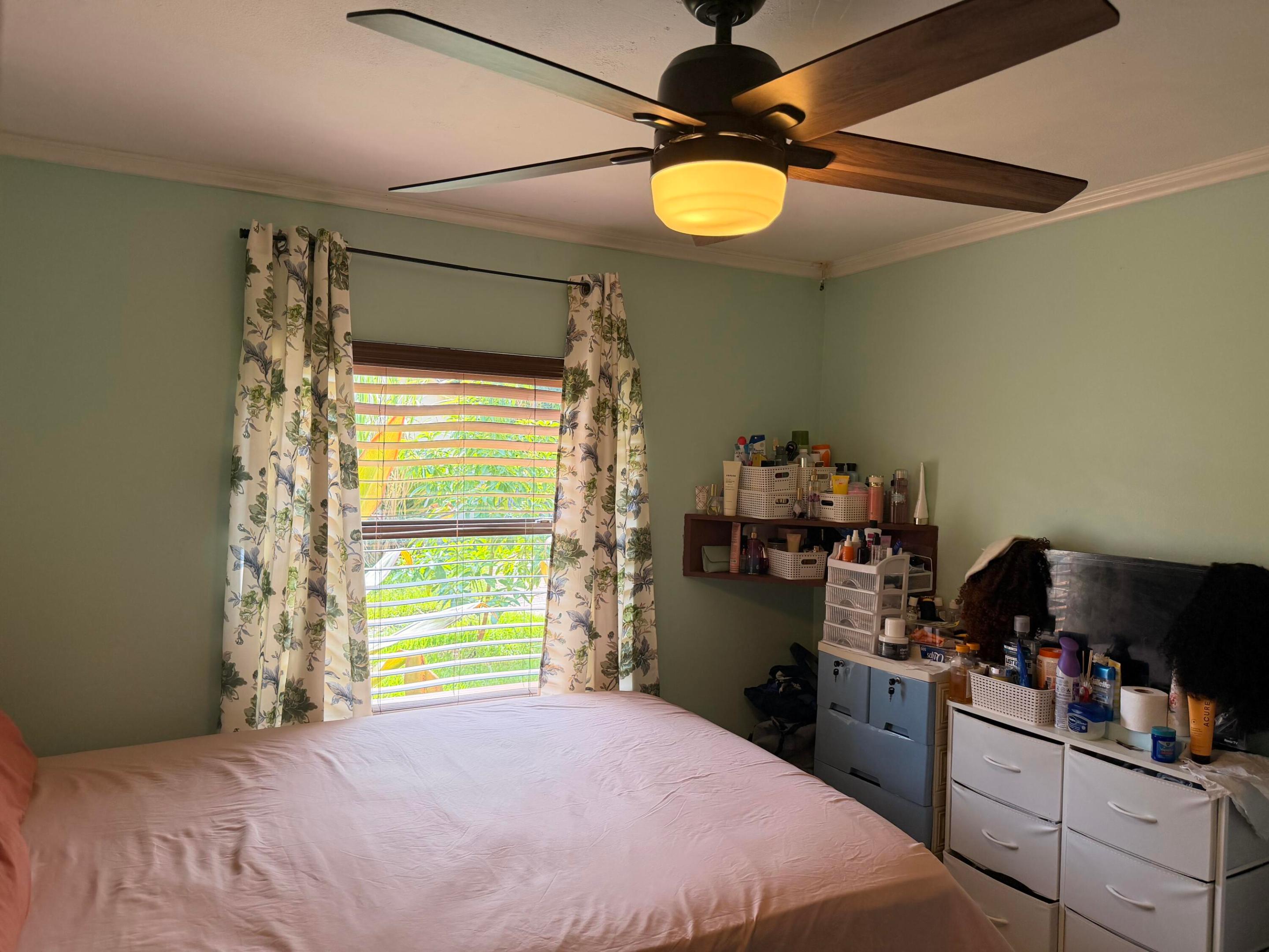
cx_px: 634
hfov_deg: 71.6
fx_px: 880
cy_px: 476
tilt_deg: -1.6
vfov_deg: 56.8
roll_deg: -1.2
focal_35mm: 24
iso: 200
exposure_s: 1/194
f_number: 1.78
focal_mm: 6.76
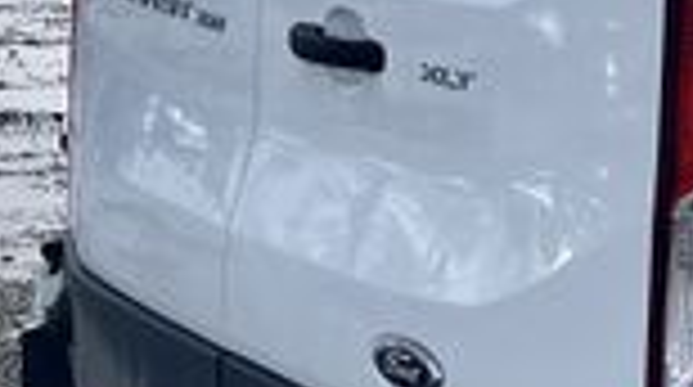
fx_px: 2165
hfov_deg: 15.5
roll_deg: -1.5
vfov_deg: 10.1
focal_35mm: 118
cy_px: -54
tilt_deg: -5.3
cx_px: 1256
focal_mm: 5.1
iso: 32
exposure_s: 1/5376
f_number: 1.6
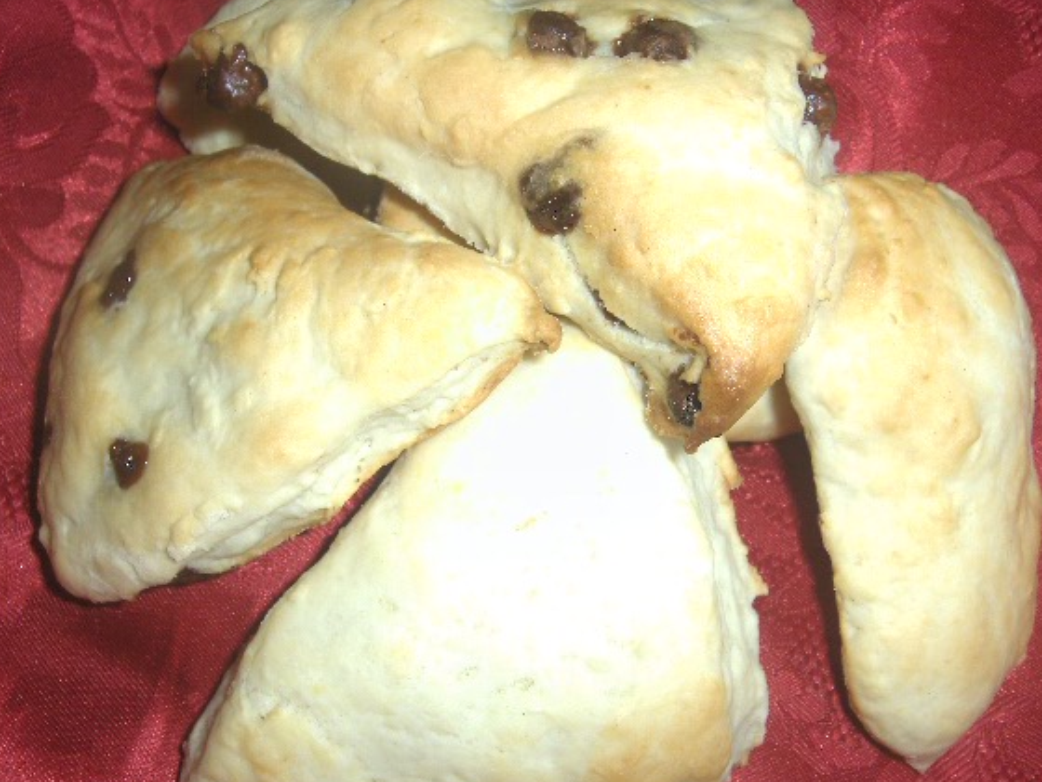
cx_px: 536
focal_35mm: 40
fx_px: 1204
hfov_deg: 46.8
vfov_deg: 35.9
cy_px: 417
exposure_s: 1/60
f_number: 5.5
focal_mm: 7.5
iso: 200
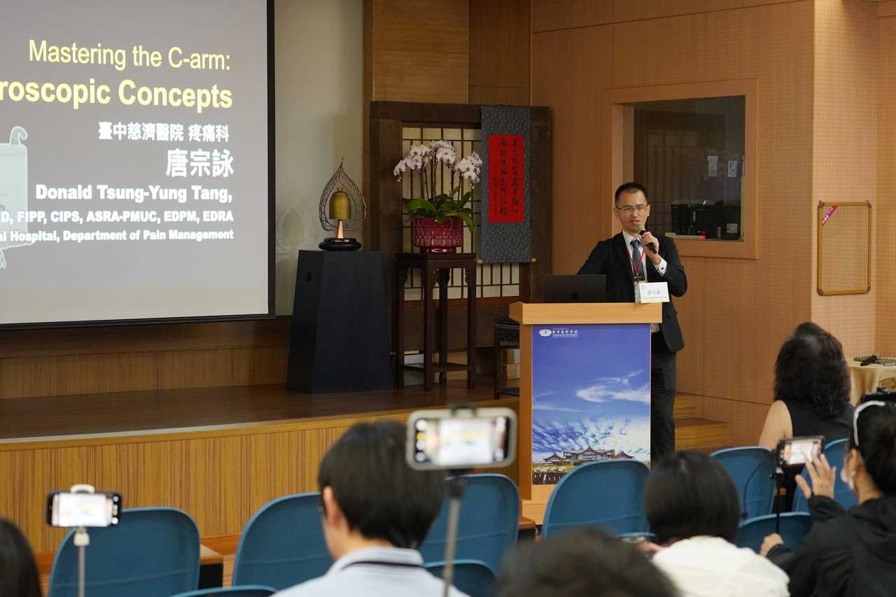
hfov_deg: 32.9
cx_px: 448
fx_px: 1518
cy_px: 298
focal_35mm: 61
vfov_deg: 22.3
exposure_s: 1/160
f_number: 4
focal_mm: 61
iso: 8000
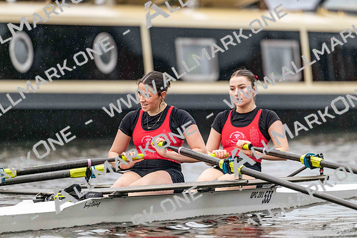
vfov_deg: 3.4
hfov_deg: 5.2
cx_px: 178
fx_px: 3967
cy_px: 119
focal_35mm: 400
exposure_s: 1/2000
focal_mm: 400
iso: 7200
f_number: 4.5
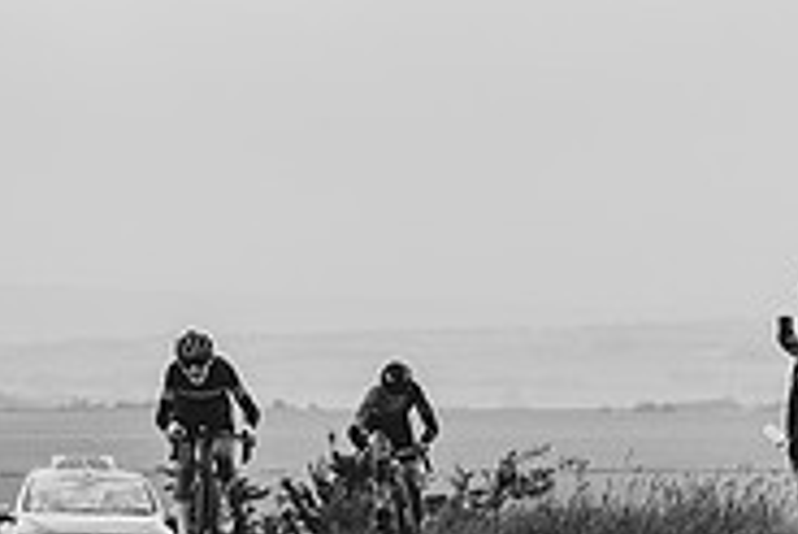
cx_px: 200
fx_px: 5169
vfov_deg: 5.9
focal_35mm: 233
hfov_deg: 8.8
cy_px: 263
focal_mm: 74
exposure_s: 1/1250
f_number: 4.5
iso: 400
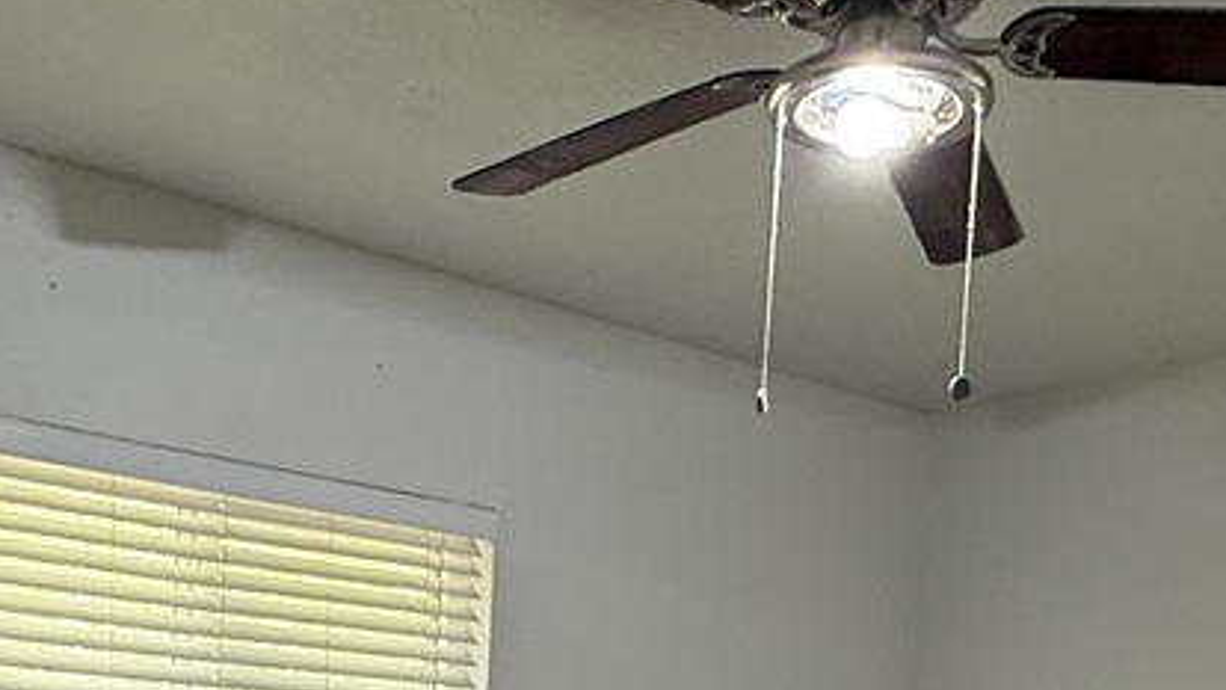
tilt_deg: -3.5
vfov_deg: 20.5
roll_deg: -3.9
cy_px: 921
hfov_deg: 39.1
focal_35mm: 53
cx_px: 563
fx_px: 1723
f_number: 2.2
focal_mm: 2.22
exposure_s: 1/60
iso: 160
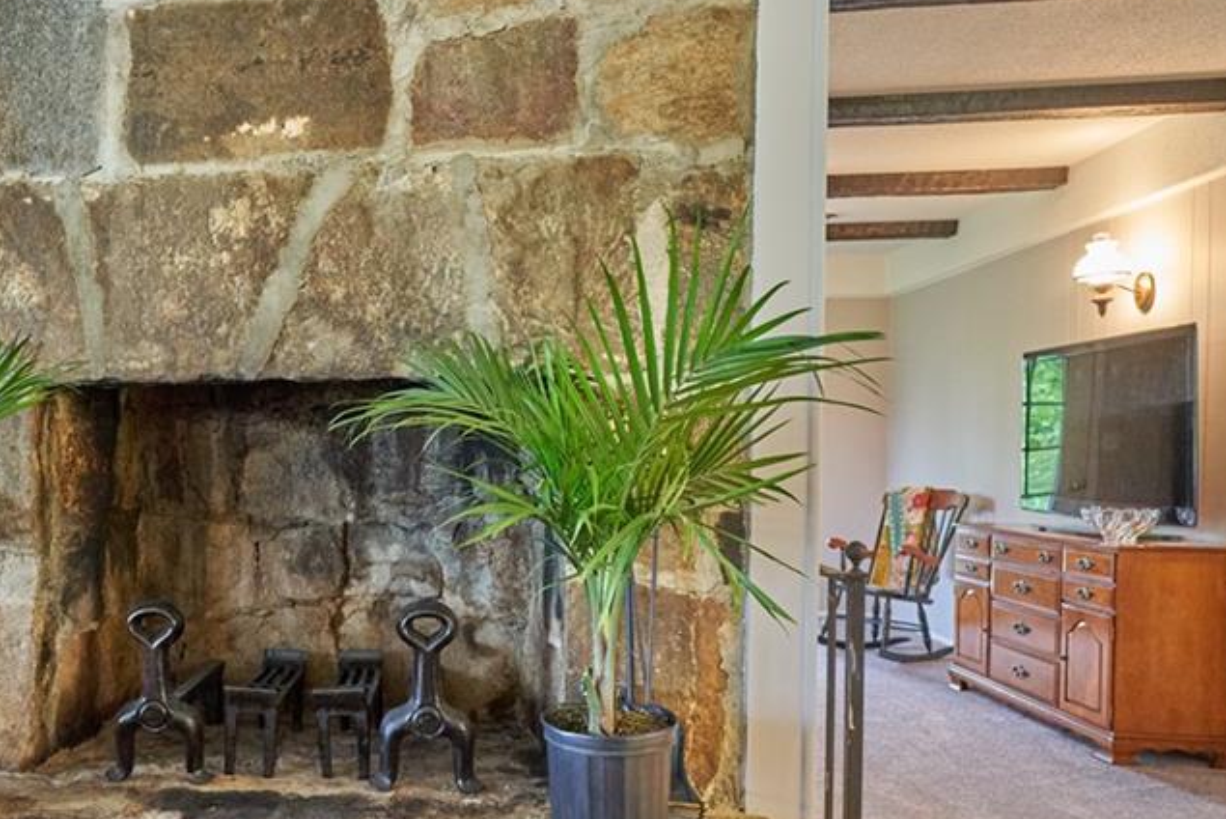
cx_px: 328
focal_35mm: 29
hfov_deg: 60.6
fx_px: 988
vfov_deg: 44.9
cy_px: 473
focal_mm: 18
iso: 4000
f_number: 4
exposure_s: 1/50
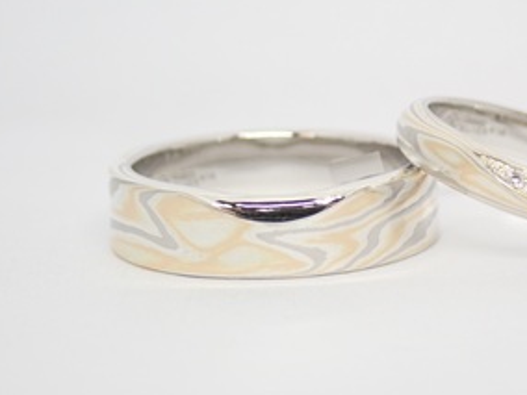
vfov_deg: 12.1
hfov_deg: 16.1
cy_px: 201
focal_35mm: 122
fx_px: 1857
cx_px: 401
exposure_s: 1/100
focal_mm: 13.65
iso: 200
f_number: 4.1
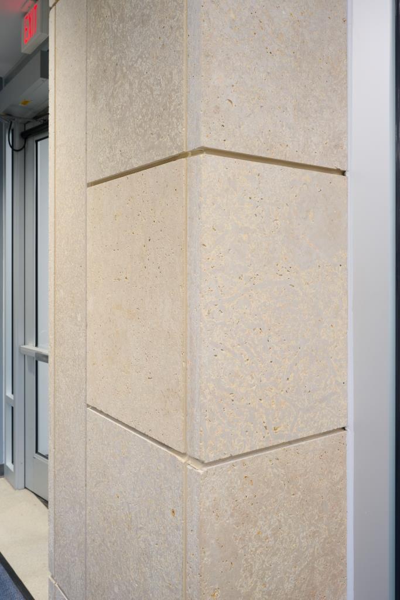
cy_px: 300
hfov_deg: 43.6
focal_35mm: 30
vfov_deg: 61.9
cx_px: 200
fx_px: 500
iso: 640
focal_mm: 30
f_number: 13
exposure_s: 1/10
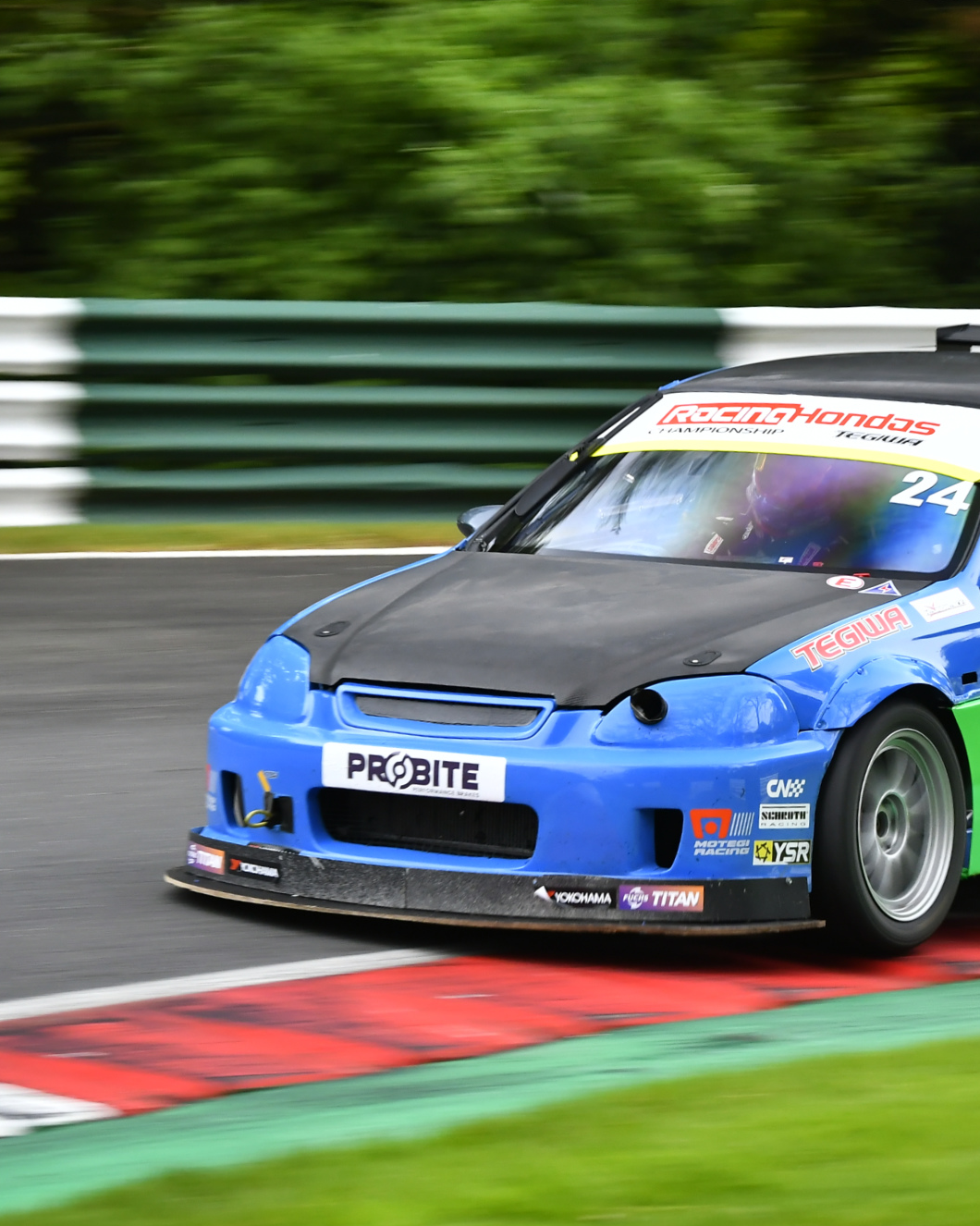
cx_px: 837
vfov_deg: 9.6
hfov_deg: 7.6
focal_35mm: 202
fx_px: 7316
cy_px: 615
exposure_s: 1/125
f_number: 6.3
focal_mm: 95
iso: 900
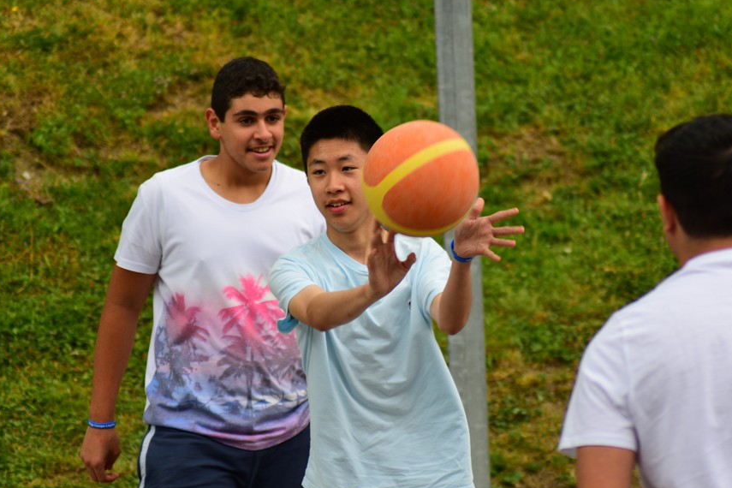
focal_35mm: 243
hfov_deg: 8.5
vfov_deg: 5.7
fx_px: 4932
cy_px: 283
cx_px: 361
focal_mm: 135
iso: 180
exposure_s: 1/320
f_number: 4.2
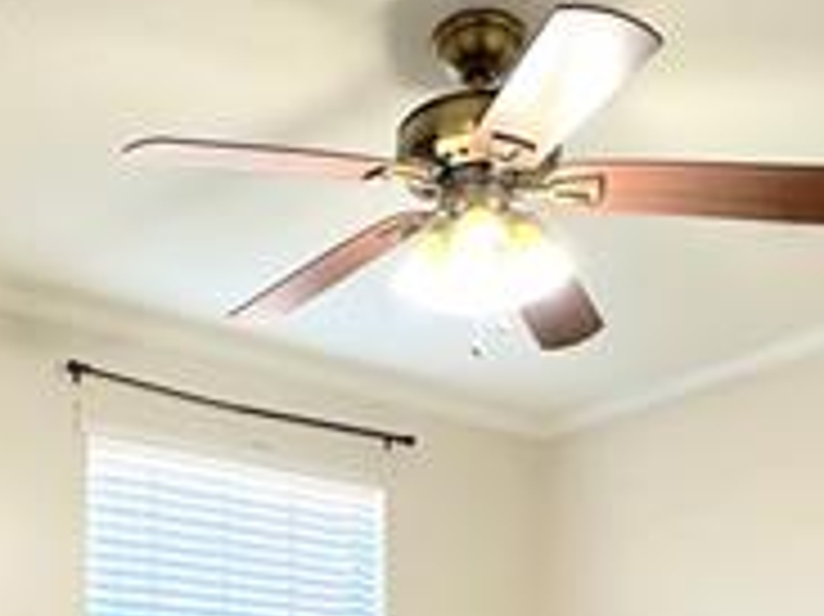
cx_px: 324
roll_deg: +0.4
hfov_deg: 38.8
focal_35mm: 49
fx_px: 1166
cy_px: 791
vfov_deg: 25.6
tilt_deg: -0.6
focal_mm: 2.22
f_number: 2.2
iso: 160
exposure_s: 1/120
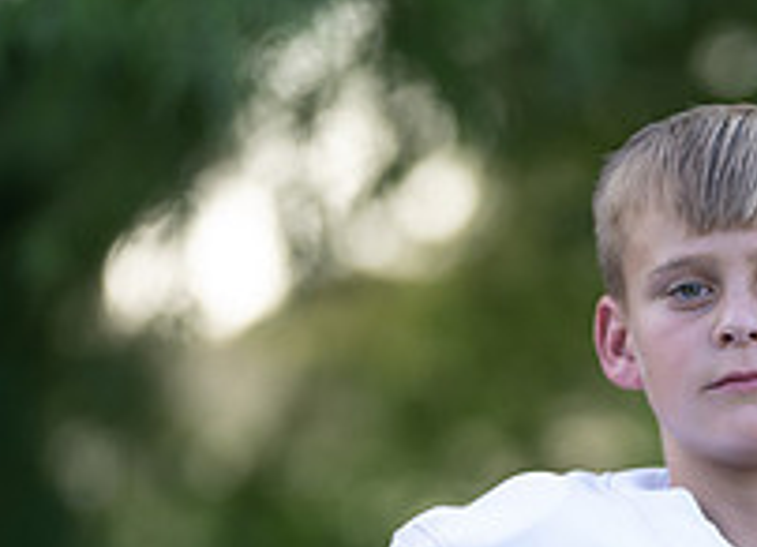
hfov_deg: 4.5
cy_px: 652
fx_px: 9541
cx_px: 752
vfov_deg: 3.3
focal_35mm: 442
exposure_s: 1/400
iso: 250
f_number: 2.8
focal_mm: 143
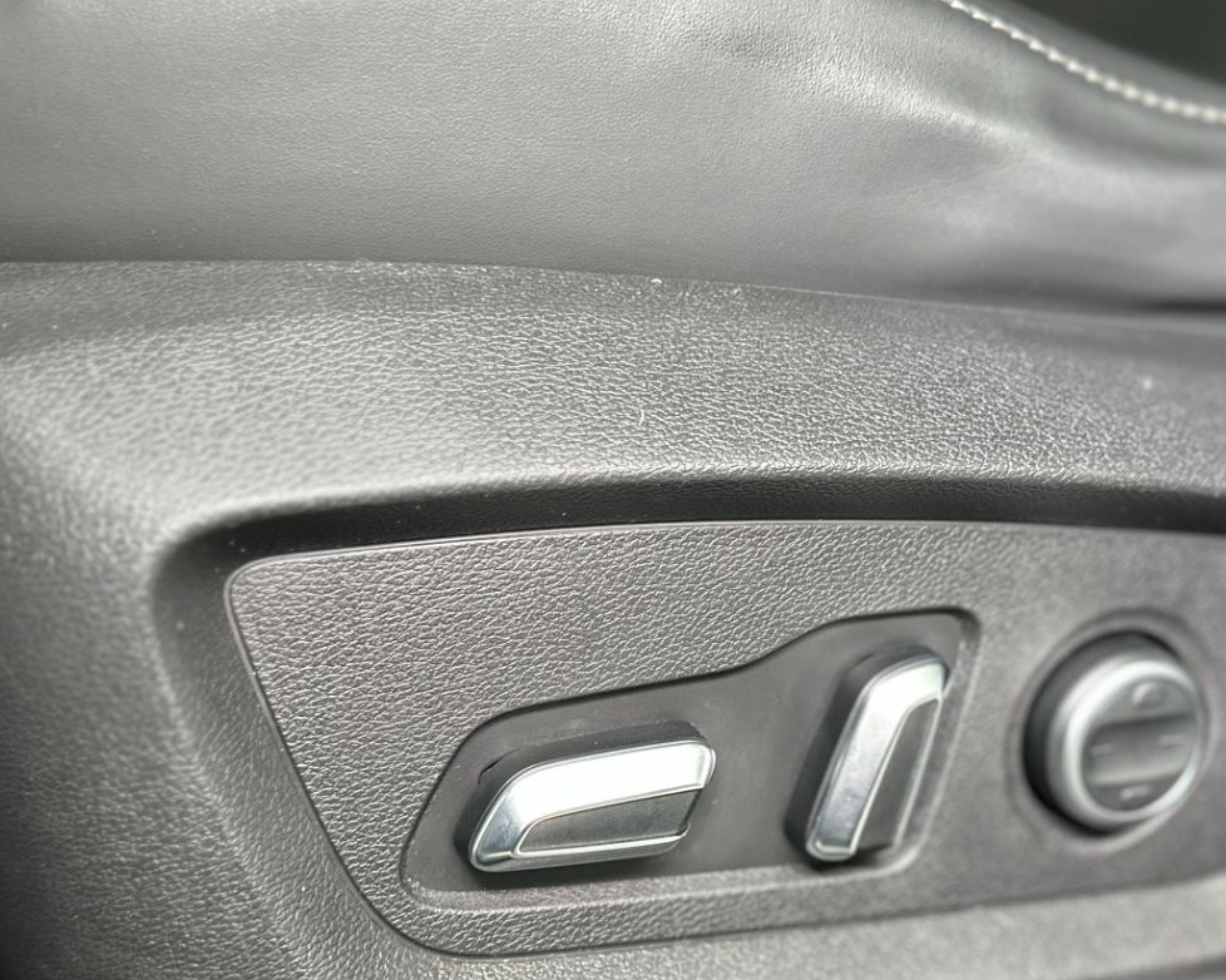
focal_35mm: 46
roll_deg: -0.5
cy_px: 692
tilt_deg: -19.2
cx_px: 735
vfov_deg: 32.3
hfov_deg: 40.2
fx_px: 1669
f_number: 1.78
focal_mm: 6.86
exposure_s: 1/60
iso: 320
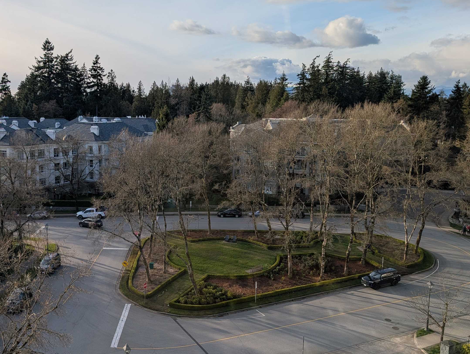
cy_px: 170
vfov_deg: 41.9
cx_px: 166
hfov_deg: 53.1
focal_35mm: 34
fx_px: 462
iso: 21
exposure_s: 1/1404
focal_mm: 6.9
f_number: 1.68
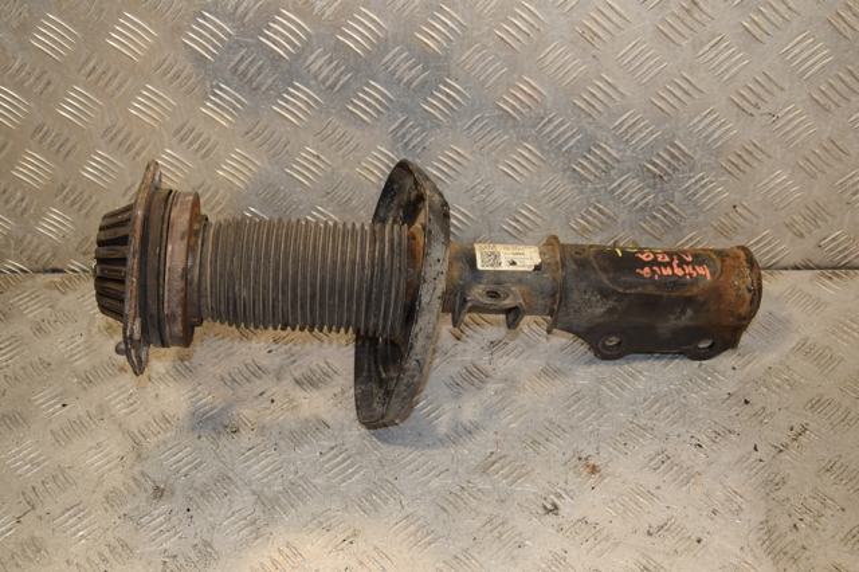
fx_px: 1073
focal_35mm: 45
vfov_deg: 29.8
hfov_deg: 43.6
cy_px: 286
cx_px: 430
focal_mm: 30
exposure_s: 1/200
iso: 800
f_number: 6.3
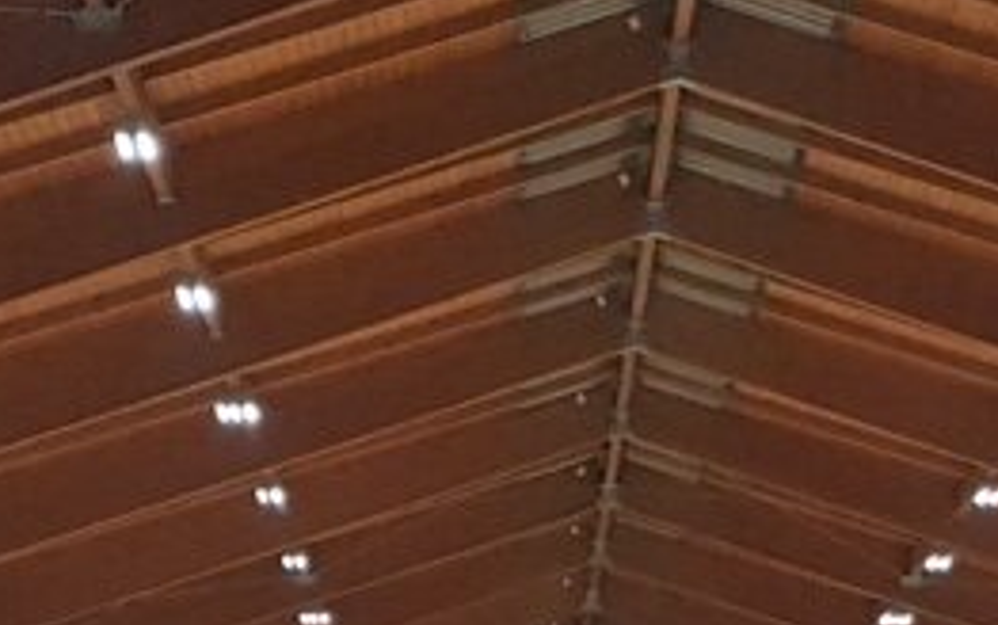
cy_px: 1193
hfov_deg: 16.5
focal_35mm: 126
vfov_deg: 9.8
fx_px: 3429
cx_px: 373
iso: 200
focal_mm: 4.2
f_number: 1.7
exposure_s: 1/60
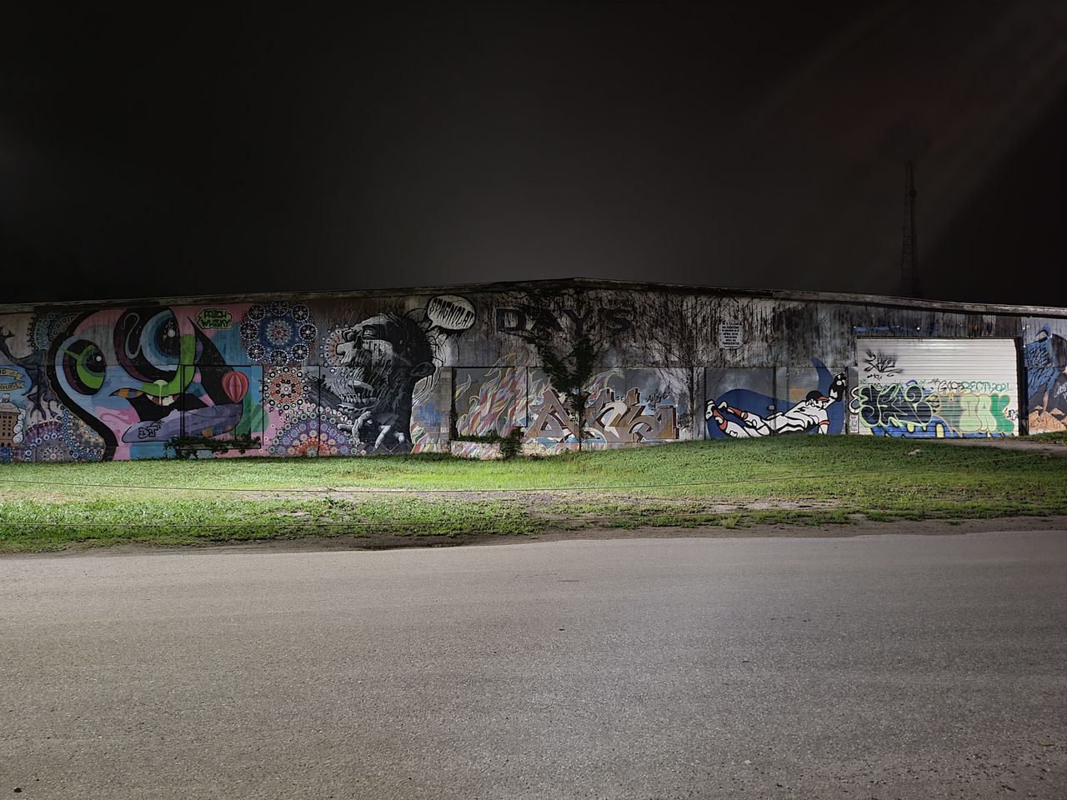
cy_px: 400
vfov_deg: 56.8
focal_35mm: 24
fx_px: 740
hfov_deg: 71.6
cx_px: 534
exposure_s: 1/8
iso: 640
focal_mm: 5
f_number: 1.8
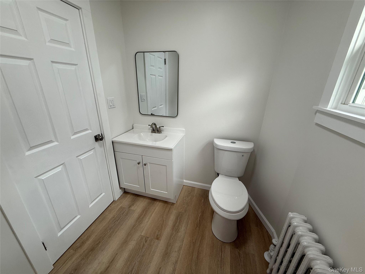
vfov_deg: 85.7
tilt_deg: -19.8
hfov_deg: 102.1
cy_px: 137
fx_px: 148
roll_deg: -1.8
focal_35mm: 14
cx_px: 182
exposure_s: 1/120
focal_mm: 2.22
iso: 64
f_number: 2.2
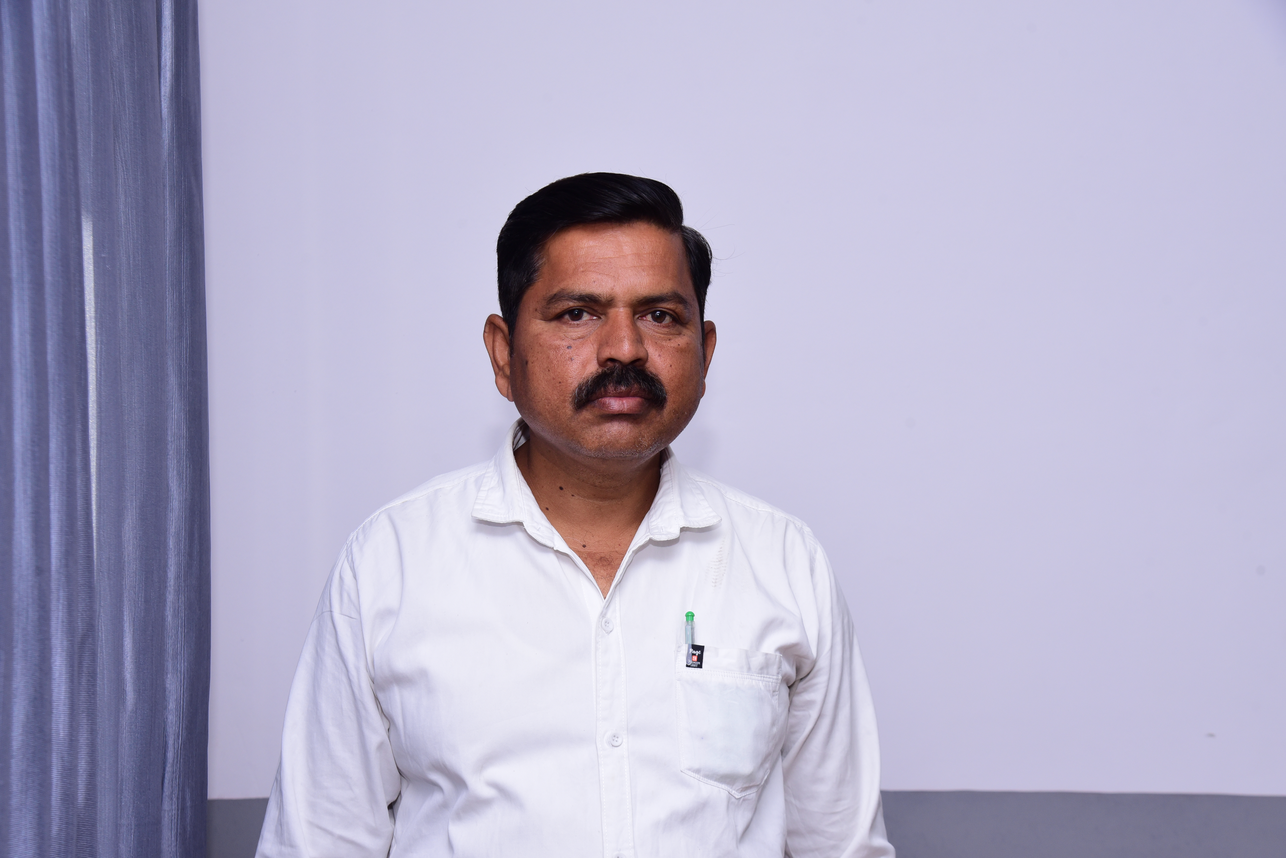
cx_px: 643
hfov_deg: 36.2
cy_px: 429
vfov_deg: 24.6
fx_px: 1965
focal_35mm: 55
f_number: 9
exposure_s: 1/160
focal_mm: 55
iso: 1000
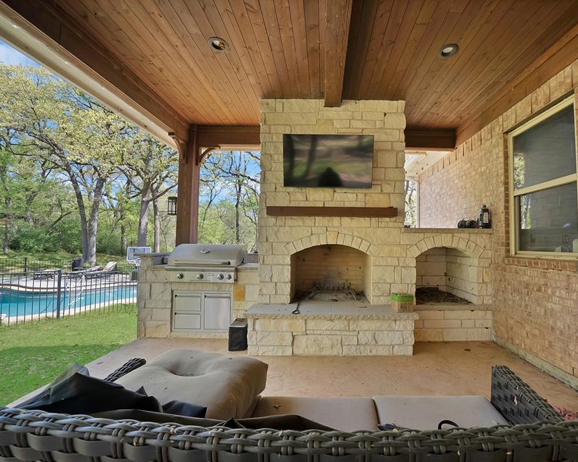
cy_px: 234
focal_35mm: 14
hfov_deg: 100.1
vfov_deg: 88.0
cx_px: 328
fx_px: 239
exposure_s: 1/40
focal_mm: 12
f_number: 9
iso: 640
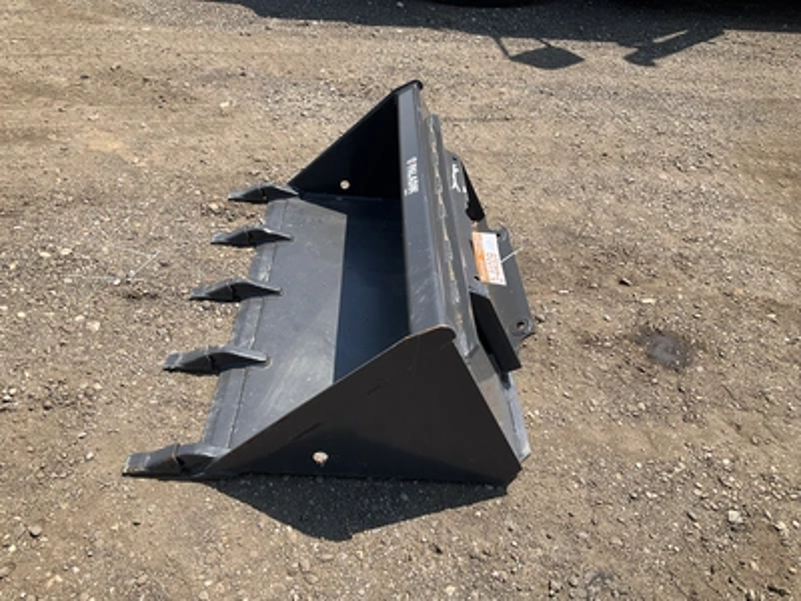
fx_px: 671
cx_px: 400
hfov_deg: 61.7
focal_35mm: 29
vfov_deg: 48.2
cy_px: 300
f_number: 1.8
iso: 25
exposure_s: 1/1221
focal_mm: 3
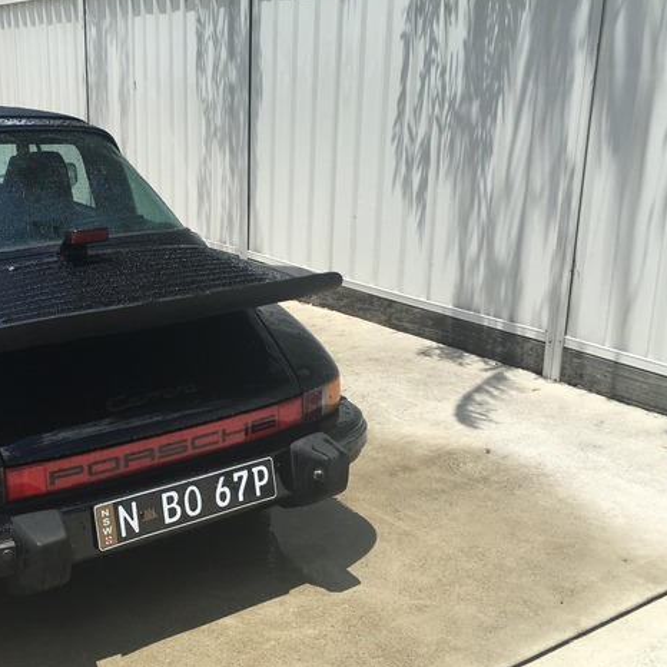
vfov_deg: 38.3
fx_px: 959
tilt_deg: -15.6
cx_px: 175
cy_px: 323
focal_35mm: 44
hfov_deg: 37.5
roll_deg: +1.4
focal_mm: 4.15
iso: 25
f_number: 2.2
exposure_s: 1/1672
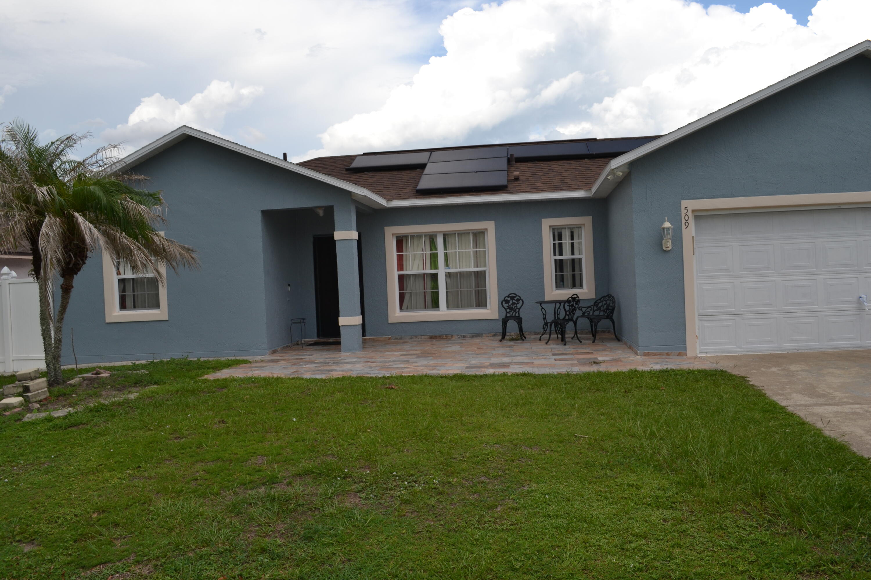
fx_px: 726
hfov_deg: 61.9
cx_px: 436
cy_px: 290
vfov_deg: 43.6
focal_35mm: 30
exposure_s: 1/200
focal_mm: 20
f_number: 9
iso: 100
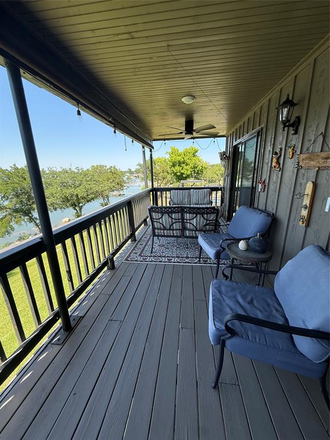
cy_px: 220
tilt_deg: -14.7
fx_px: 178
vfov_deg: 102.1
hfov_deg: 85.7
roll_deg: +0.8
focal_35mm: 14
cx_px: 165
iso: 64
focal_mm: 2.22
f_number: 2.2
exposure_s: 1/596
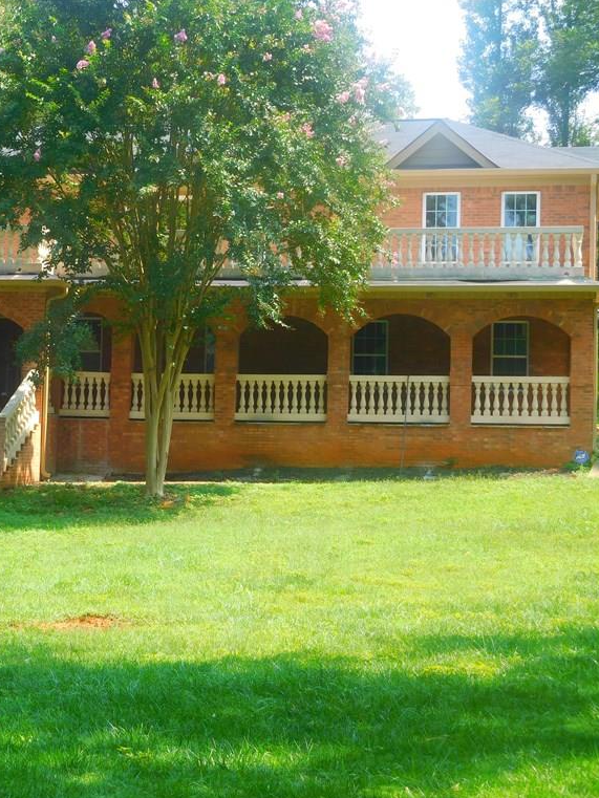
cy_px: 401
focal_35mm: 74
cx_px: 89
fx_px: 1707
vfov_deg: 26.3
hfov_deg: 19.6
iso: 125
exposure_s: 1/200
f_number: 4.2
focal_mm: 9.8
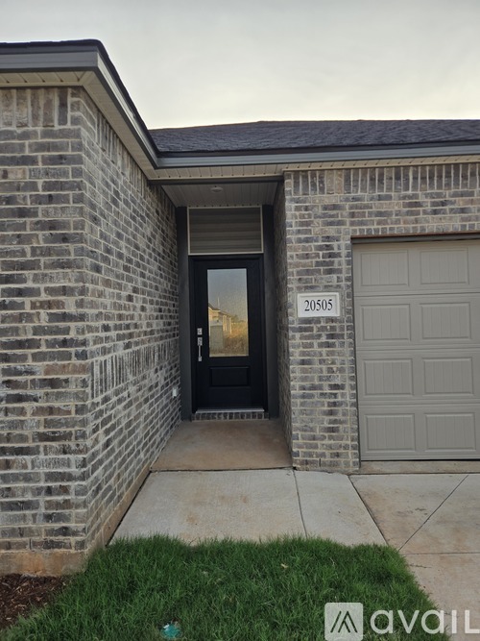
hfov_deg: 58.9
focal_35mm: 23
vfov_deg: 73.9
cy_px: 320
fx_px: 425
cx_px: 240
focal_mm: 5.4
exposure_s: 1/531
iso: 25
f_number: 1.8
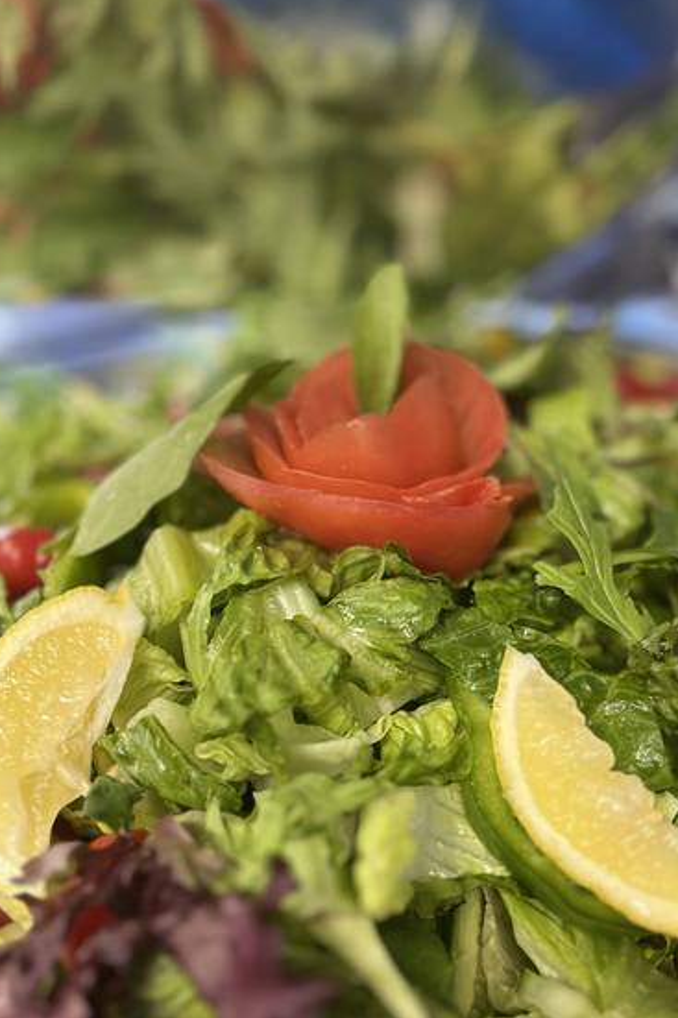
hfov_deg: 36.8
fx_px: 1018
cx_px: 390
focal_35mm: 36
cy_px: 487
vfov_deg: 53.1
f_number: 1.6
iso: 160
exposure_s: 1/60
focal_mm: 5.1
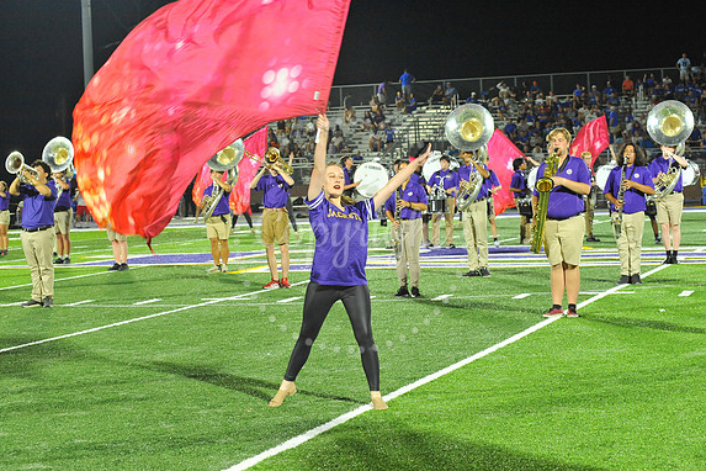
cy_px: 234
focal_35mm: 81
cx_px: 351
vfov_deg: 16.9
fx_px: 1588
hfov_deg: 25.1
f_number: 5.6
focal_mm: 80
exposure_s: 1/250
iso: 5000
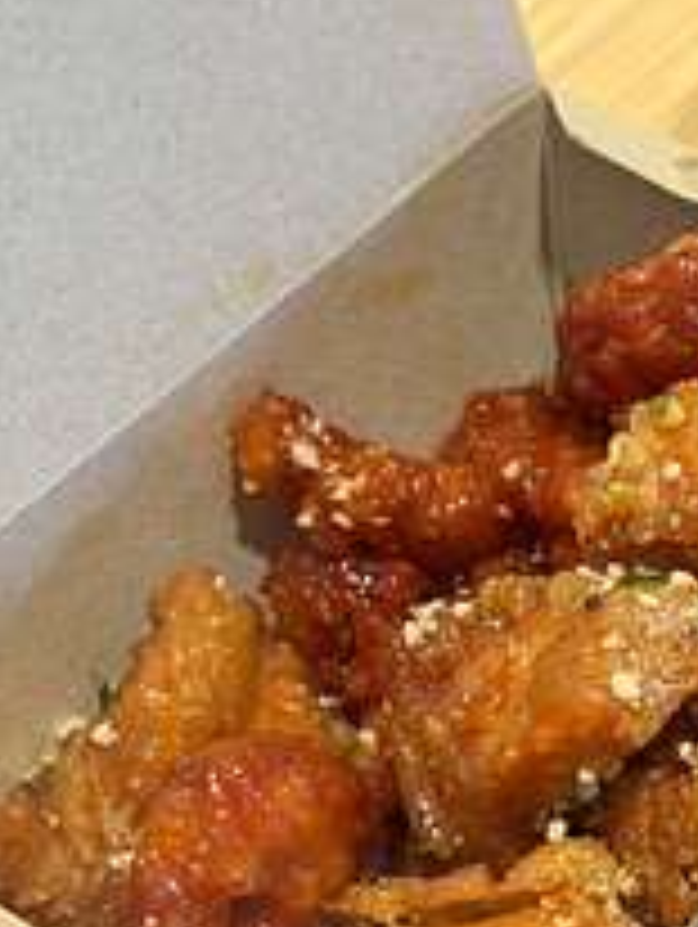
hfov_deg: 12.2
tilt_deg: -50.8
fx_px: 3246
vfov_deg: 16.1
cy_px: 828
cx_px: 626
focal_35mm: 121
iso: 80
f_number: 1.6
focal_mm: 5.96
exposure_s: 1/50
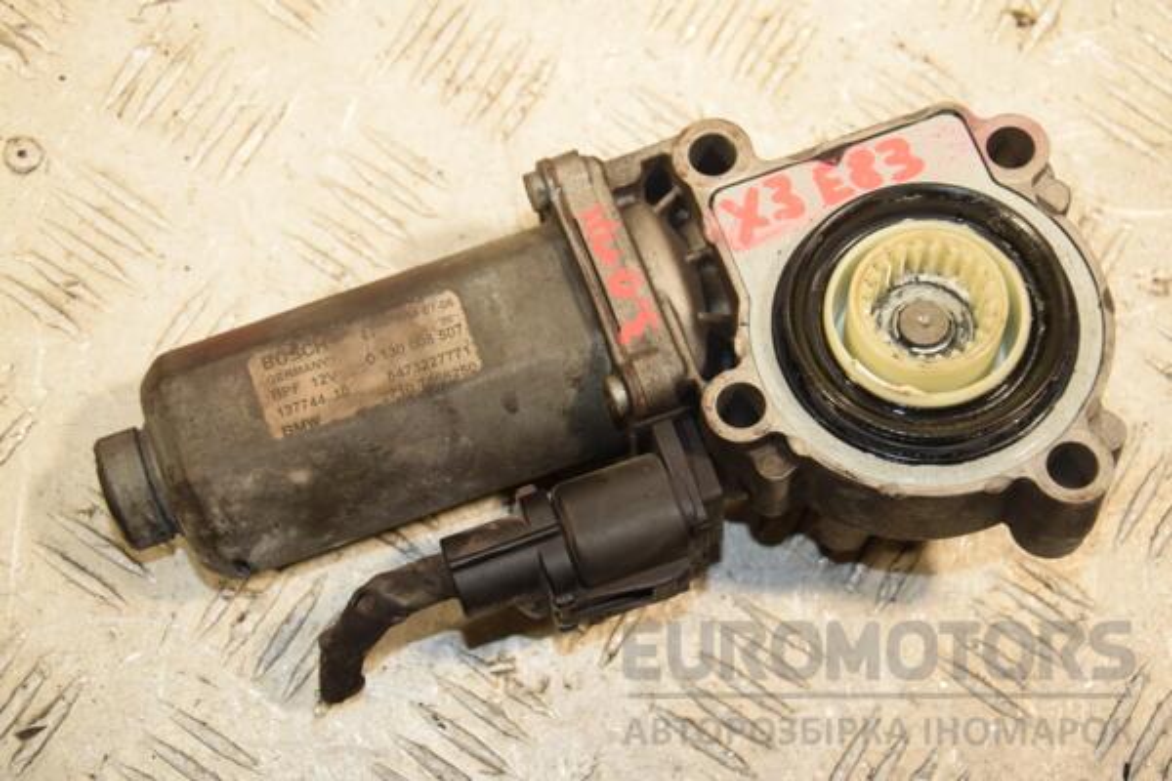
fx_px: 2441
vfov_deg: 18.2
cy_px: 390
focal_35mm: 75
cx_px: 586
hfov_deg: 27.0
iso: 800
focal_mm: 50
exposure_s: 1/200
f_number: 6.3
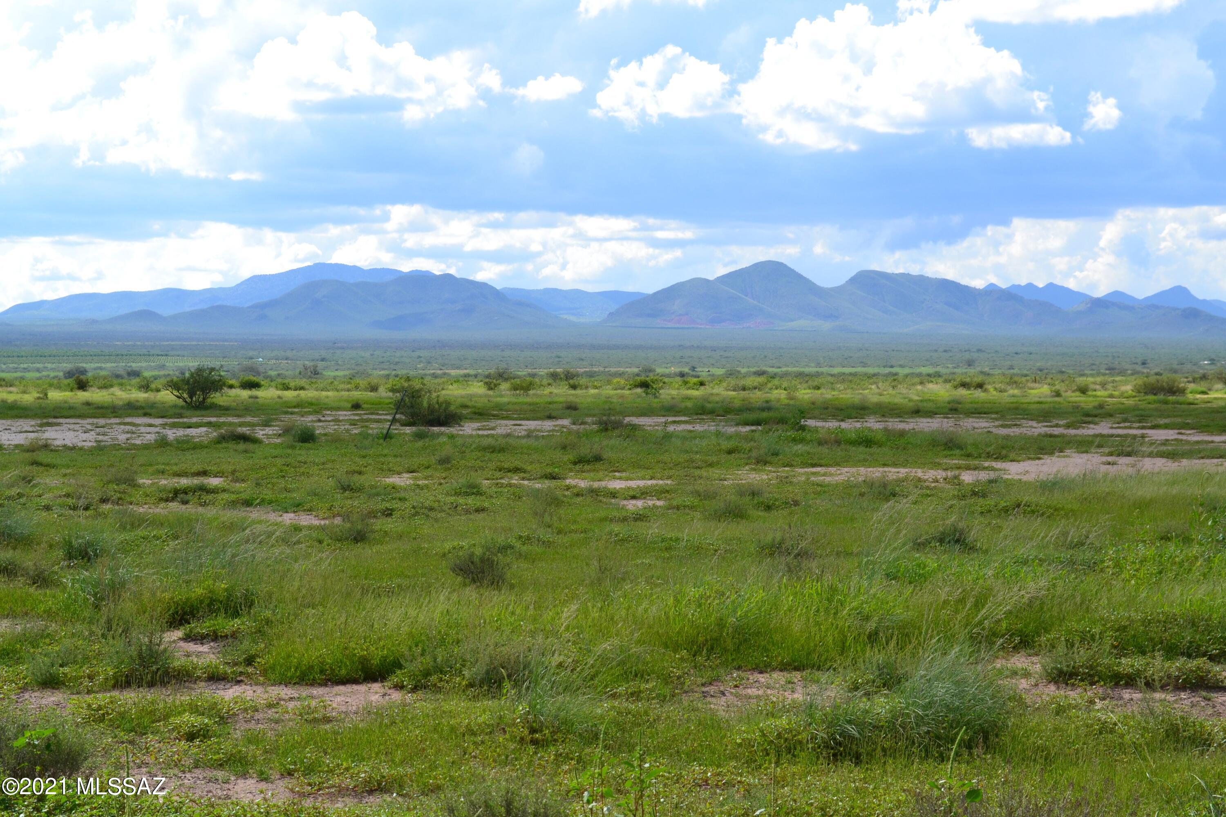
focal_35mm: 72
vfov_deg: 18.9
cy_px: 408
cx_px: 613
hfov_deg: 28.1
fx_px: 2451
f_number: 11
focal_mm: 48
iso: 360
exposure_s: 1/500
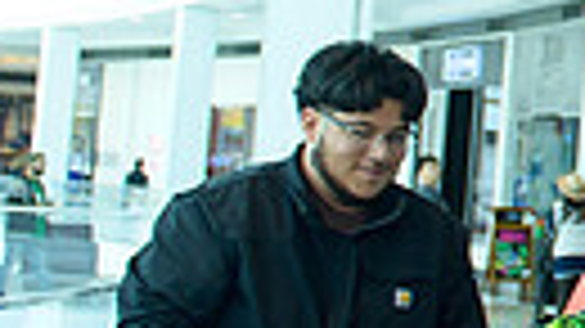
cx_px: 1388
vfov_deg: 7.3
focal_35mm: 165
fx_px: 2558
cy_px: -19
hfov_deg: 11.1
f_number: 3.2
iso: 200
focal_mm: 24
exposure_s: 1/250
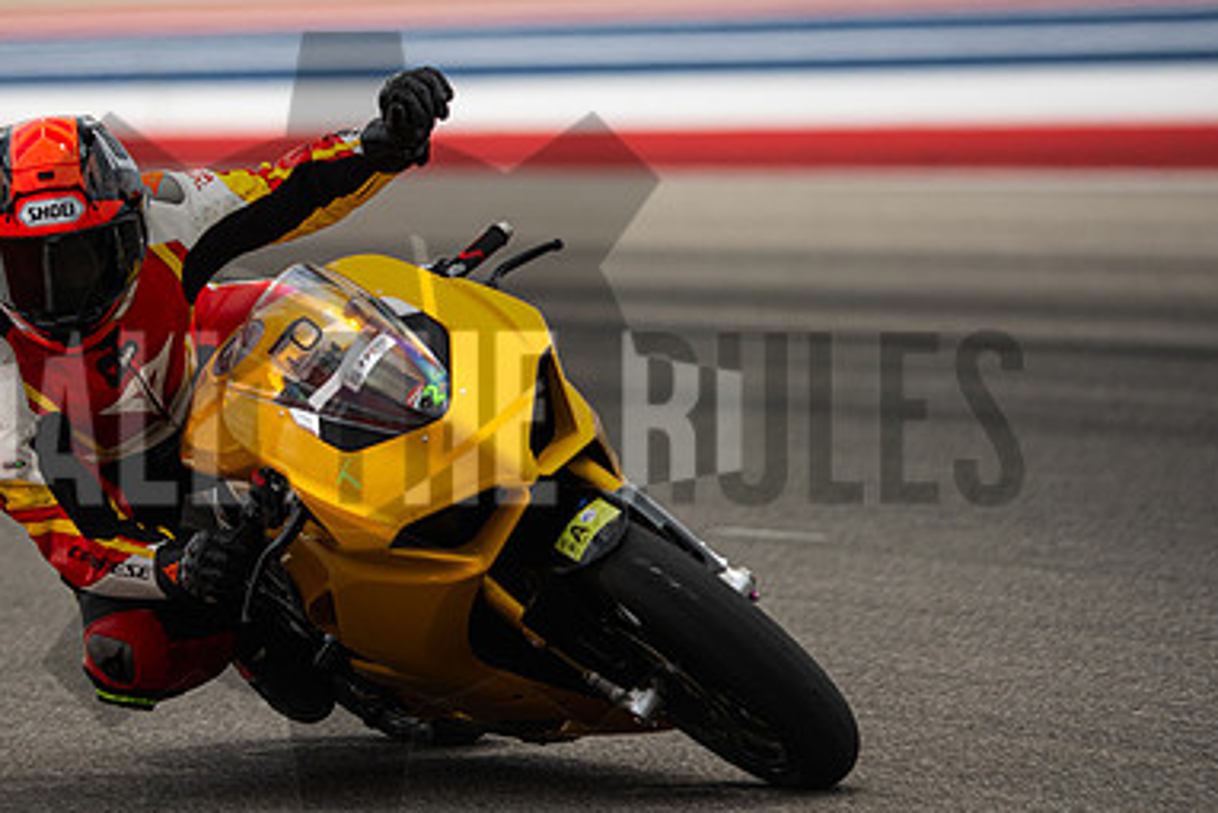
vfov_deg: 3.0
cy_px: 422
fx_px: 15433
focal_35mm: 456
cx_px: 351
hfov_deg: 4.5
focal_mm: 200
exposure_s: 1/5000
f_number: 2
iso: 320
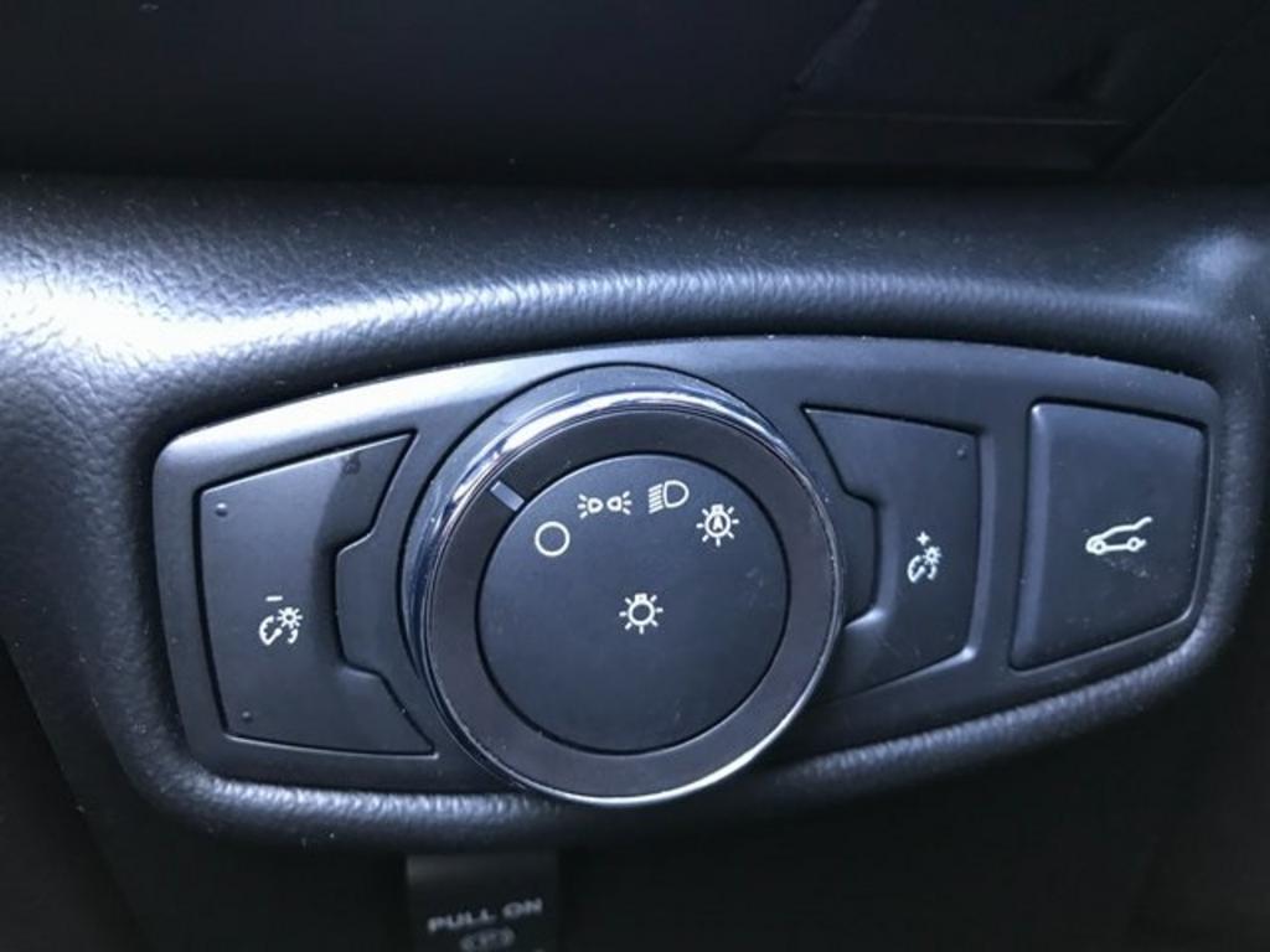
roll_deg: +2.2
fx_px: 1027
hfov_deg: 63.4
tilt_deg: -6.9
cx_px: 635
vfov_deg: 49.7
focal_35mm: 28
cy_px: 476
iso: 100
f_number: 1.8
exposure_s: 1/9
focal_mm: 3.99
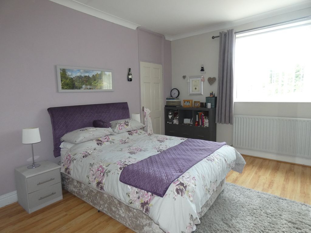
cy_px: 116
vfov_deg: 66.0
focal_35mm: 20
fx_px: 180
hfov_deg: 81.7
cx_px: 156
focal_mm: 3.6
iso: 200
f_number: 2.8
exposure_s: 1/60
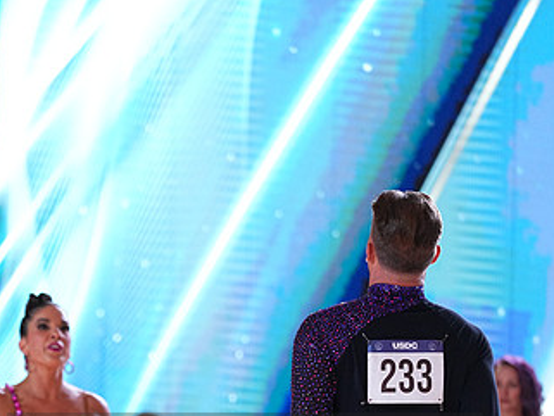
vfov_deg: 5.0
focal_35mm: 299
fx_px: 4787
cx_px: 246
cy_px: 471
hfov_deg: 6.6
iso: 2000
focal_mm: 172
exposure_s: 1/400
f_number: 4
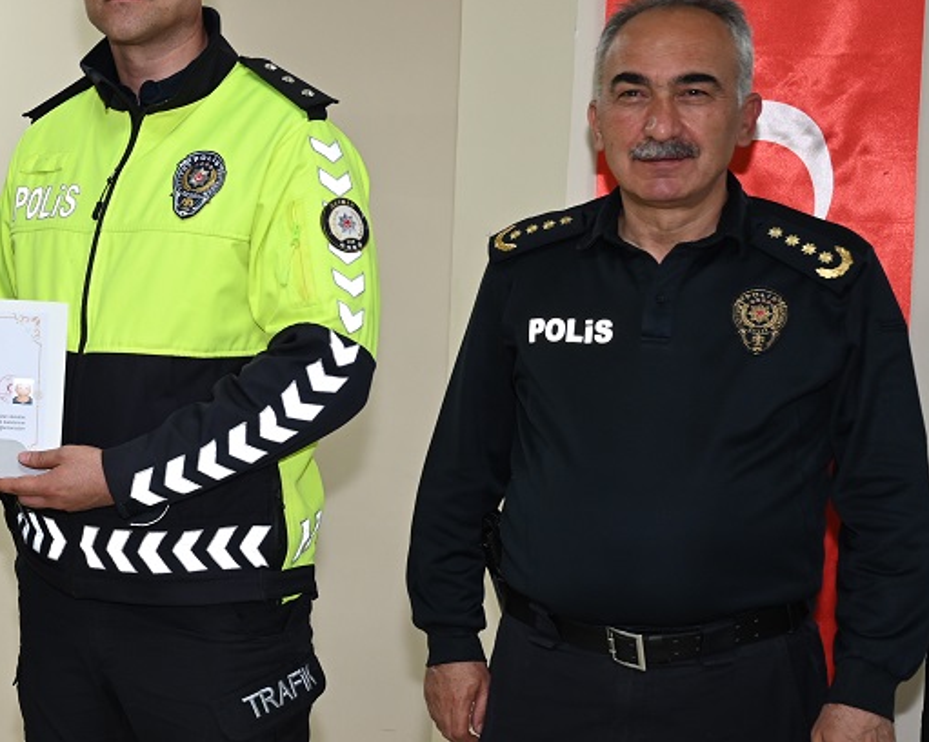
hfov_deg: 23.7
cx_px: -115
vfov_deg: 20.4
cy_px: 424
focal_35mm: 75
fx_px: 2061
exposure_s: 1/60
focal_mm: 34
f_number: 4
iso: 450
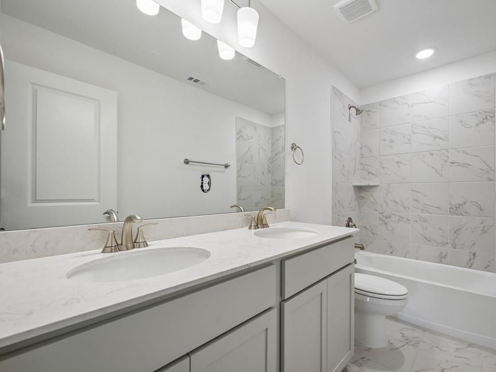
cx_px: 266
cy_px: 192
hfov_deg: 94.3
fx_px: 229
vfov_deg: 78.1
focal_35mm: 16
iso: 250
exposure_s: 1/25
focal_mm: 14
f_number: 9
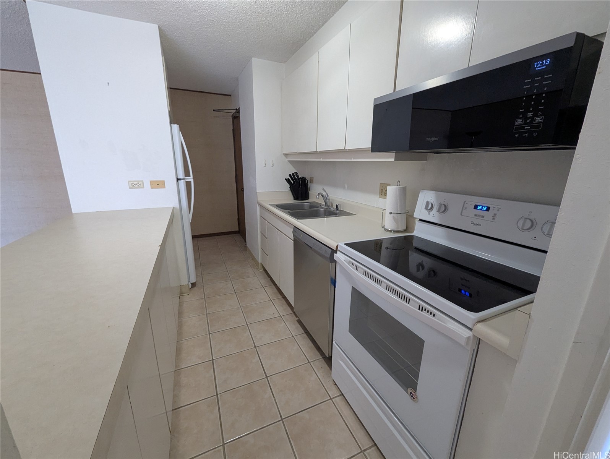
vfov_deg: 90.0
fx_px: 229
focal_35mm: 13
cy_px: 230
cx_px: 305
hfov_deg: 106.1
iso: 363
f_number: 2.2
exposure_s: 1/40
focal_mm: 1.95
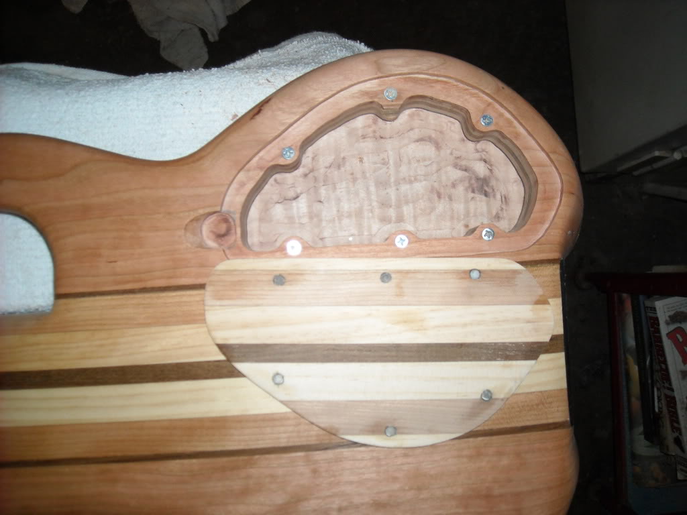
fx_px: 695
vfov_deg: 40.7
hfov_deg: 52.6
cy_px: 258
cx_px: 344
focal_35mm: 35
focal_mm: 5.7
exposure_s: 1/60
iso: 200
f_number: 2.8
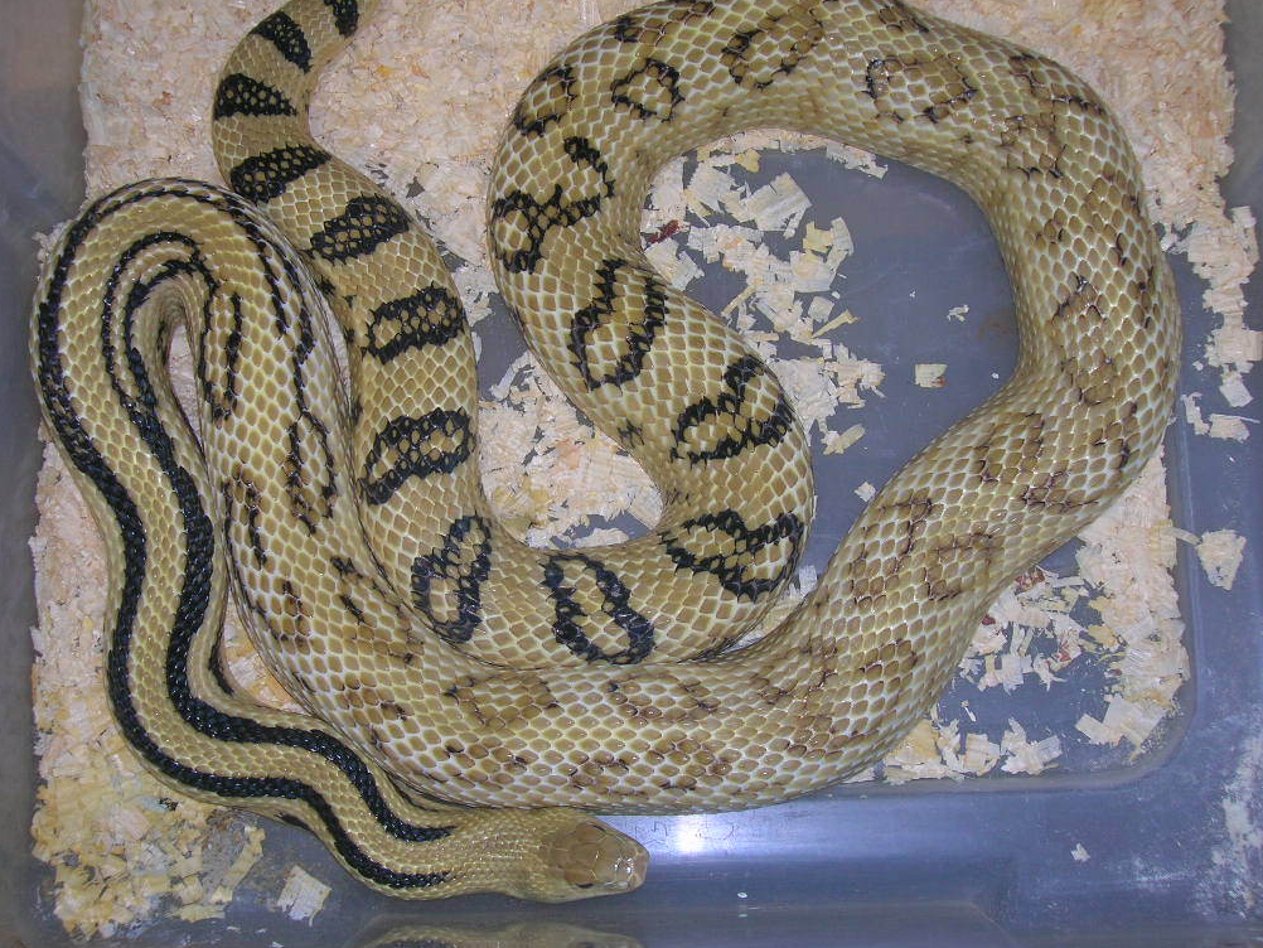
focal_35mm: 47
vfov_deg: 30.9
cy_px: 466
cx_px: 626
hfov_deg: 40.4
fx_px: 1715
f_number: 3.2
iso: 50
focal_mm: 7.7
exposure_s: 1/60.1
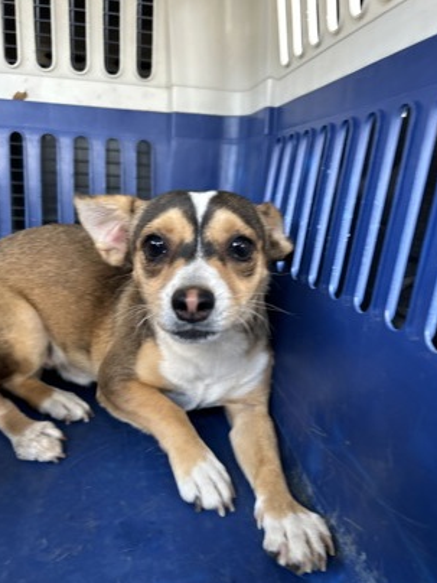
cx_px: 218
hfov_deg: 51.4
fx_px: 454
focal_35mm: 27
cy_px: 302
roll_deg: -4.5
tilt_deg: -16.5
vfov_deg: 65.3
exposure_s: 1/95
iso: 125
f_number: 1.5
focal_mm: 5.7
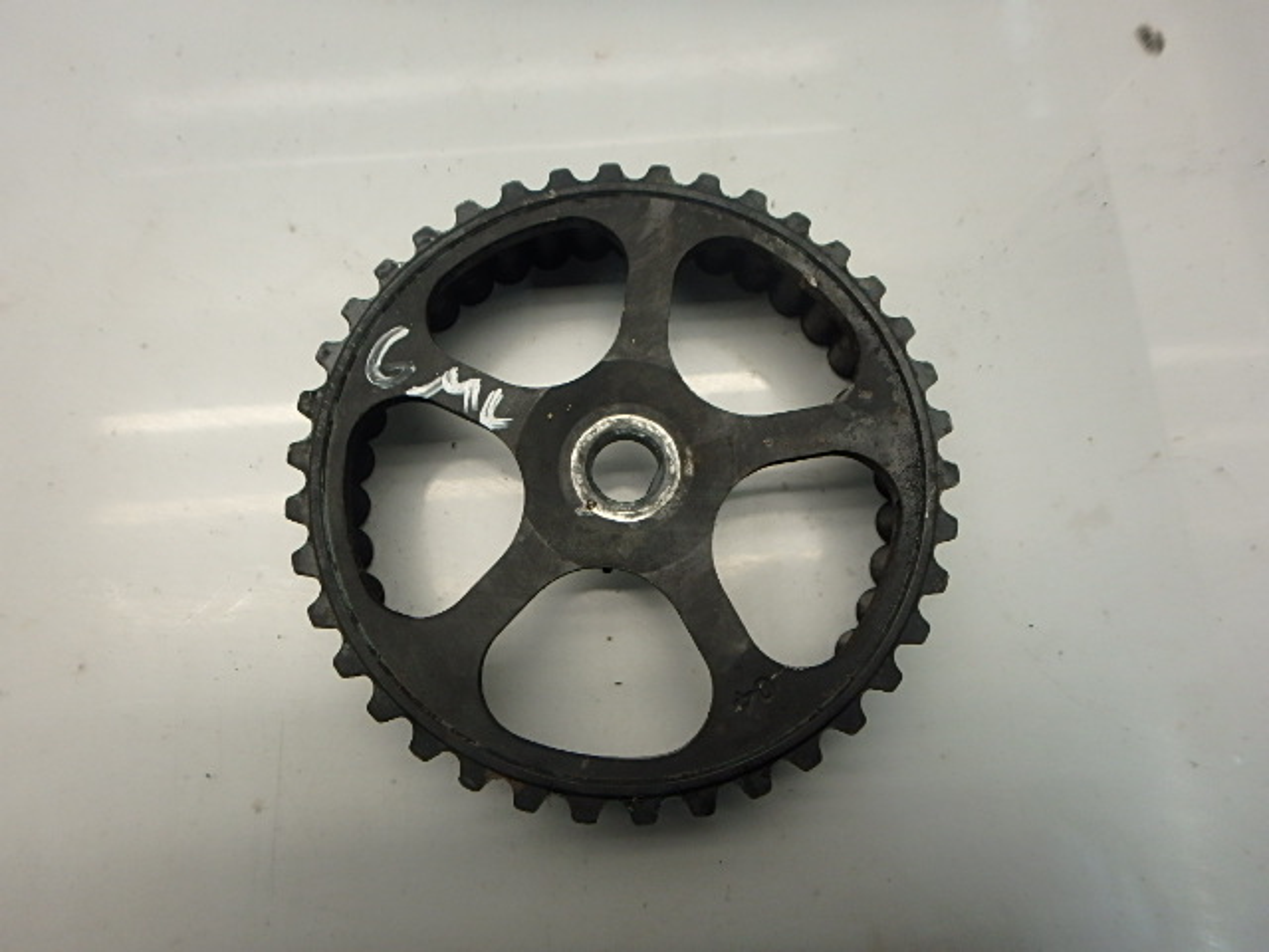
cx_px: 634
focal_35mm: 21
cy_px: 476
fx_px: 770
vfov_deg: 63.4
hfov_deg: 79.0
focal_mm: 3.7
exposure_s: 1/60
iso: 200
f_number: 3.5
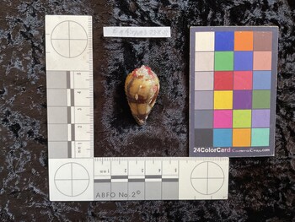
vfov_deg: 48.3
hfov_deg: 61.6
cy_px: 111
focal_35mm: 29
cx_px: 148
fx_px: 247
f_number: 1.8
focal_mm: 3
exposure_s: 1/50
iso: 80
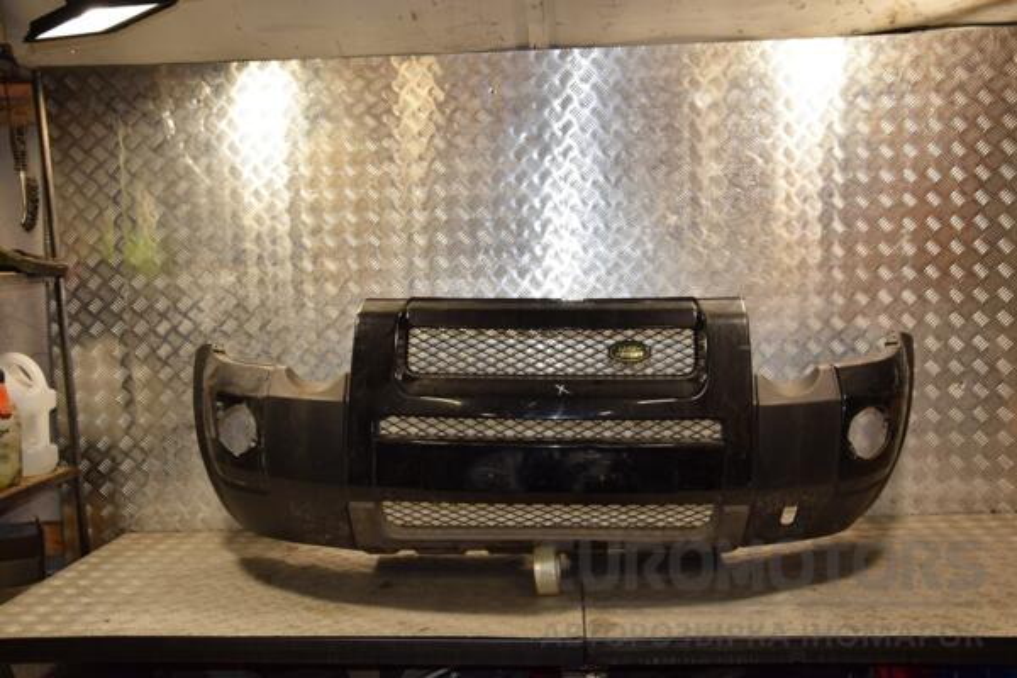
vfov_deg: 35.5
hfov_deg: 51.3
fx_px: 1059
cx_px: 508
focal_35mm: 38
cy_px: 339
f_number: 5
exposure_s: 1/200
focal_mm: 25
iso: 800
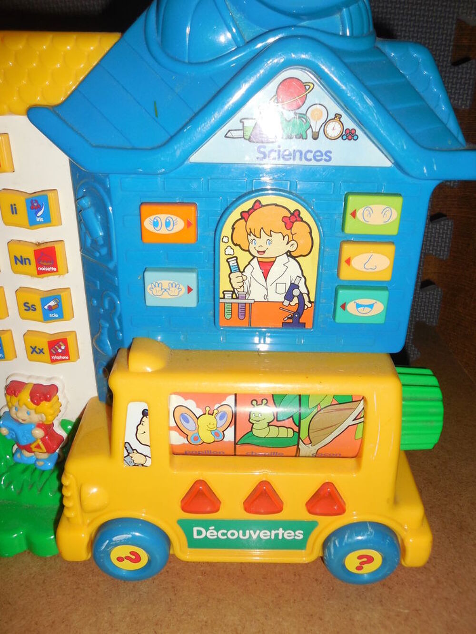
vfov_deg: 67.3
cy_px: 317
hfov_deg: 53.1
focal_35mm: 26
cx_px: 238
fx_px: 477
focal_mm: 4.6
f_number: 3.5
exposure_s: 1/25
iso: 125
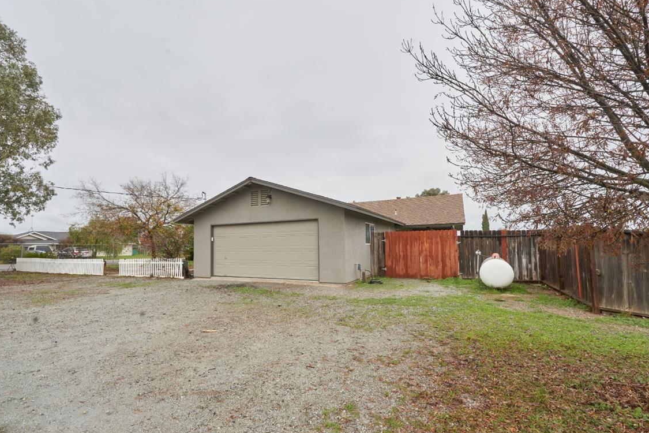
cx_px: 307
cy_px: 225
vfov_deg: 73.7
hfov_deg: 96.6
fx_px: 288
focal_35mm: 16
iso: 320
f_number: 13
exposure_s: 1/125
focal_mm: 12
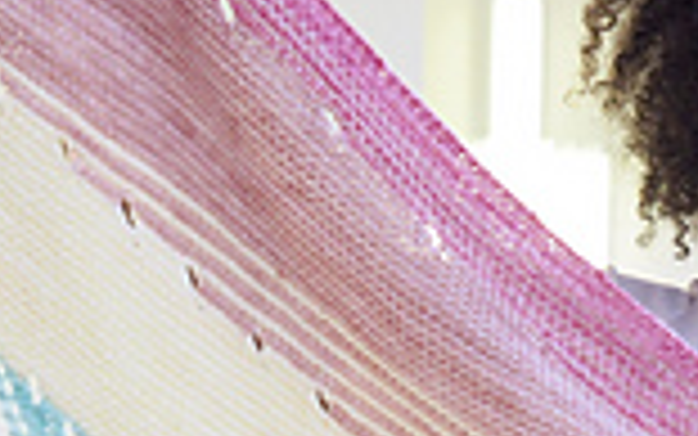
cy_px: 544
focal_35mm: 149
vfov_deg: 8.7
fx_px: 2835
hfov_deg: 13.5
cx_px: 914
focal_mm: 17
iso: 200
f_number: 2.5
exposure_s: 1/125
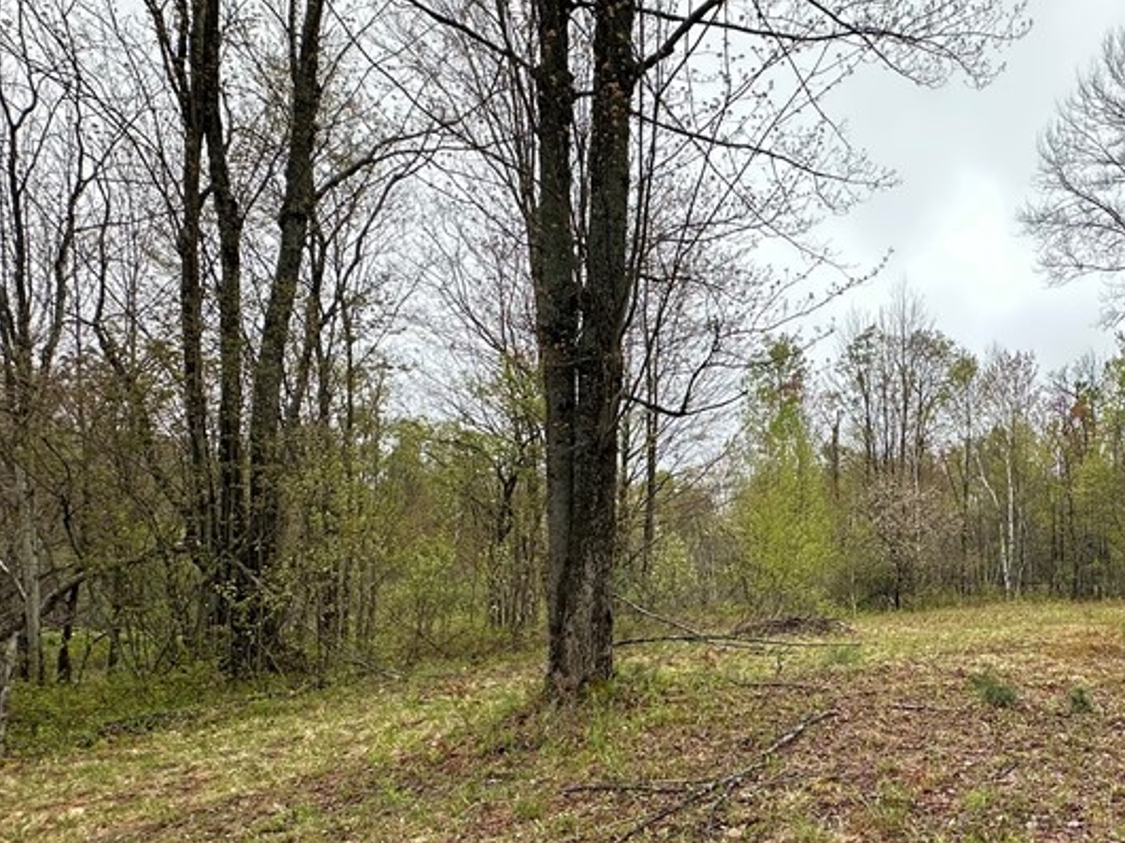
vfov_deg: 49.8
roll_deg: -0.2
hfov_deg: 61.7
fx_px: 877
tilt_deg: -2.0
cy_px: 602
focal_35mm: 27
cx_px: 843
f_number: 2.2
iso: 40
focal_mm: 2.22
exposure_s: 1/716
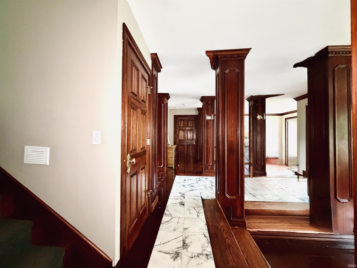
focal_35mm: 14
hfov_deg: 102.1
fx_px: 144
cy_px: 134
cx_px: 178
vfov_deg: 85.7
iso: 1000
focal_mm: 2.22
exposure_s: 1/60
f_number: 2.2
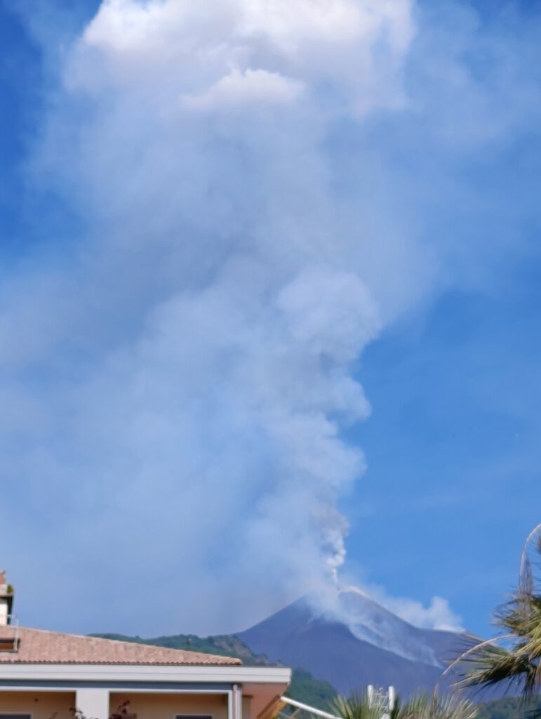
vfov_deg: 19.2
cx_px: 270
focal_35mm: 102
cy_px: 360
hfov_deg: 14.5
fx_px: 2120
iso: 51
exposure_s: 1/894
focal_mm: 6.11
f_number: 1.65
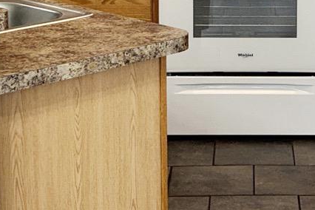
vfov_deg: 10.3
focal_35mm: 130
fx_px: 1137
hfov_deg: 15.6
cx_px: 263
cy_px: -61
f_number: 1.5
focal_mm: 5.7
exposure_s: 1/30
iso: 32
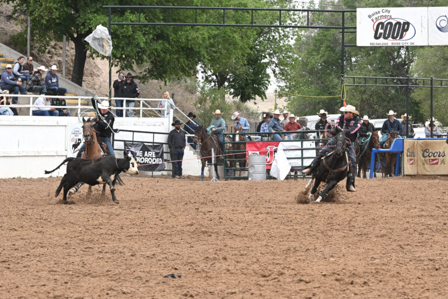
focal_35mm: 174
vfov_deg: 7.9
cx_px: 224
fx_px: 2165
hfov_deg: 11.8
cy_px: 150
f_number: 7.1
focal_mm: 116
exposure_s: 1/1000
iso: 720
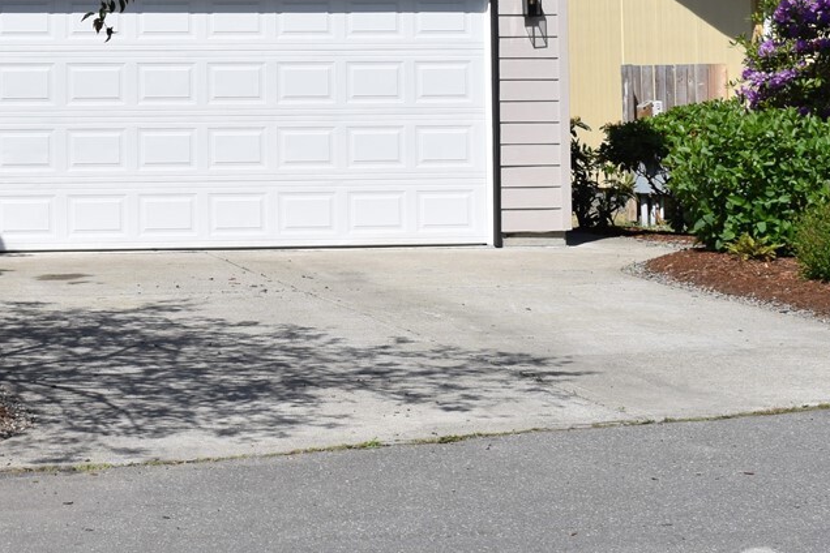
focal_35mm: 112
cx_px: -63
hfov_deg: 17.7
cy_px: -108
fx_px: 2582
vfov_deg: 12.0
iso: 200
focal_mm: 28
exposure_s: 1/400
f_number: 10
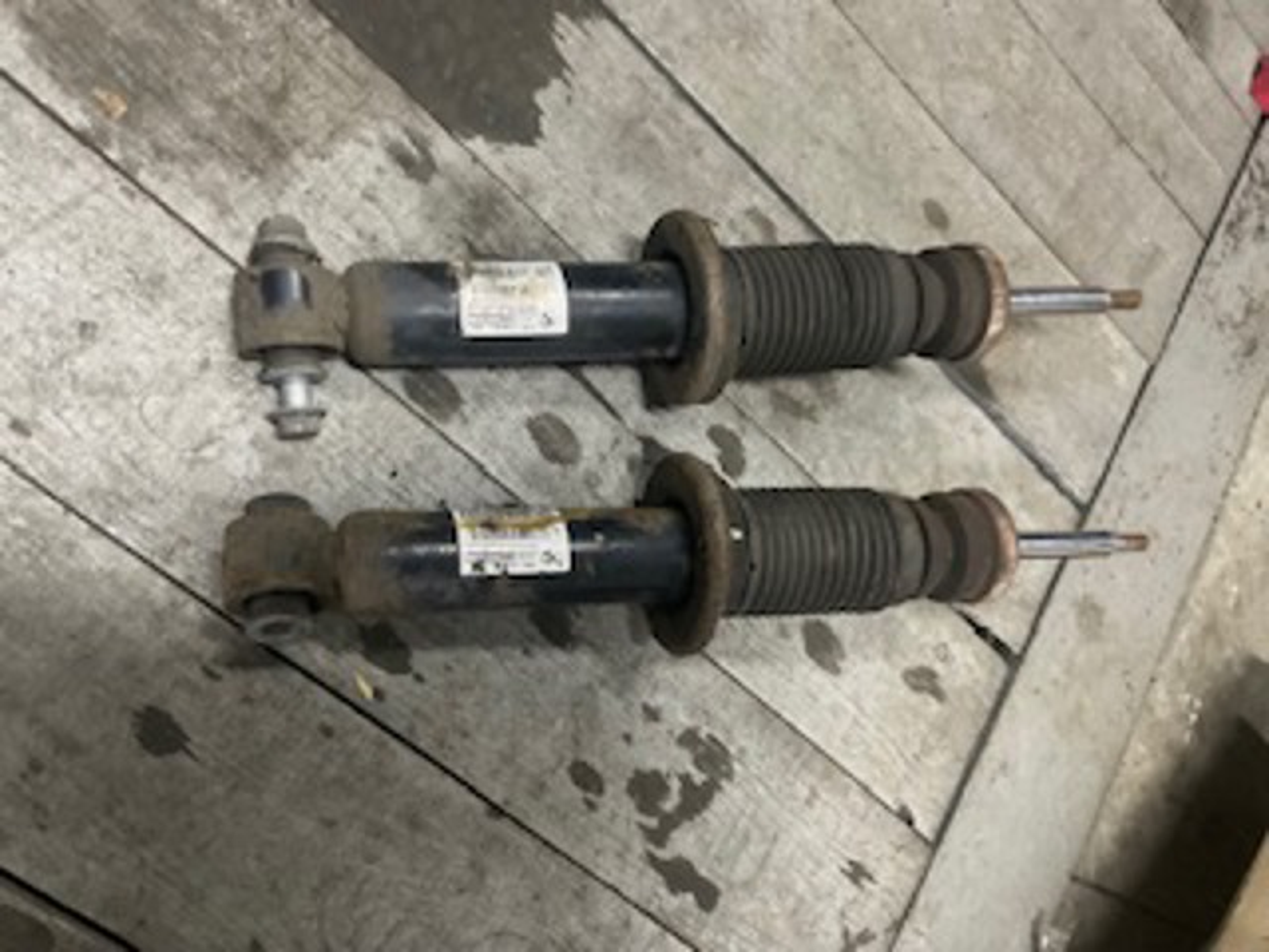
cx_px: 634
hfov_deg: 61.7
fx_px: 1063
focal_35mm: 29
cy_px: 476
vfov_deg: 48.2
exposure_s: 1/30
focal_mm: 3
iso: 500
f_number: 1.8
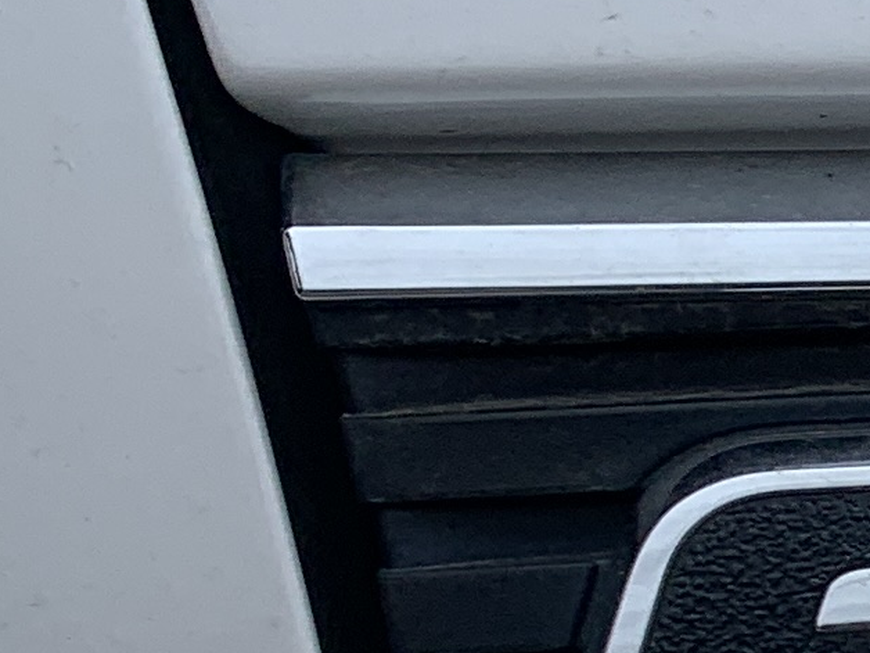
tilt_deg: -16.0
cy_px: 500
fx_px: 4197
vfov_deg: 8.9
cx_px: 2453
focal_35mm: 167
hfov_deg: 9.6
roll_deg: -0.1
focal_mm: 4.25
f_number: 1.8
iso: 25
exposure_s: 1/1406
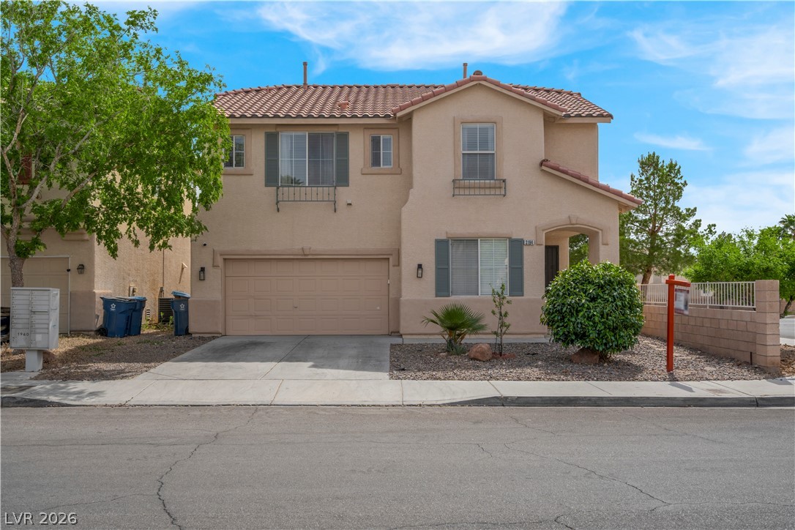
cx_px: 398
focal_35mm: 33
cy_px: 265
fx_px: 729
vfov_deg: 40.0
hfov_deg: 57.2
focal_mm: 33
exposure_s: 1/250
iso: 100
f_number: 9
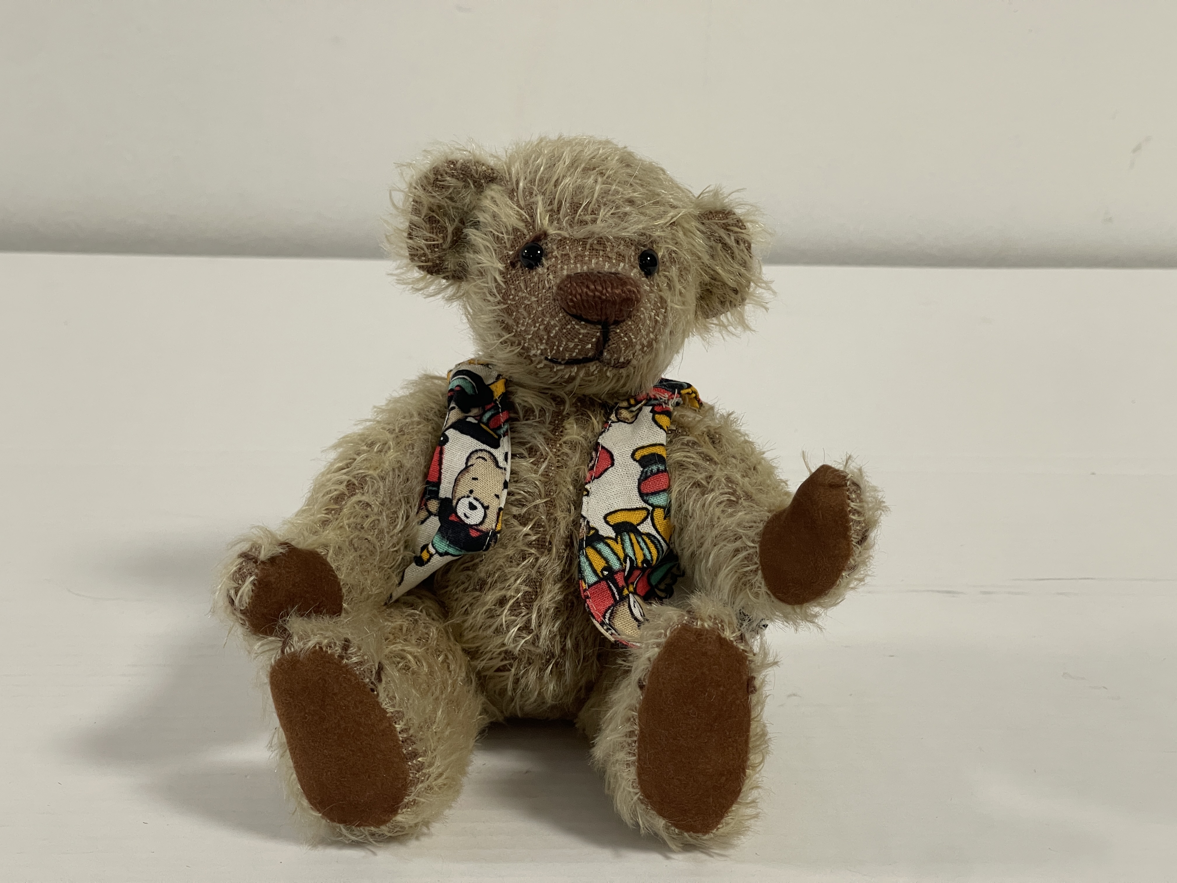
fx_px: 2176
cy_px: 442
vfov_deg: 22.9
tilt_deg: -16.9
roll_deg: -2.4
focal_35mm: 64
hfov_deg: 30.3
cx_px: 588
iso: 160
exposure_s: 1/50
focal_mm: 7.5
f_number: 2.2
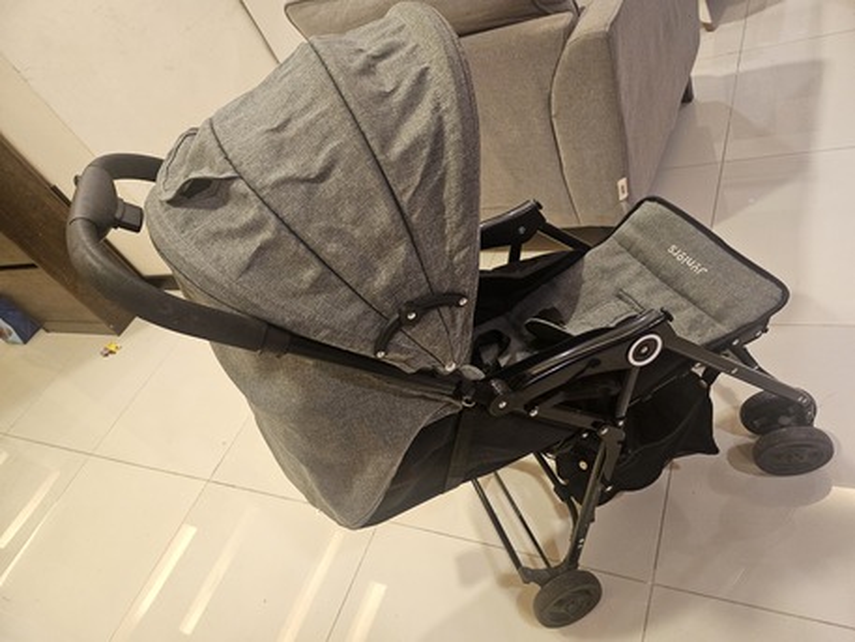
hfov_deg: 71.6
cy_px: 321
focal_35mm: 24
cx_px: 428
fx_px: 593
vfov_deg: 56.8
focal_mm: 5
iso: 640
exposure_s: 1/33.3
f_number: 1.8
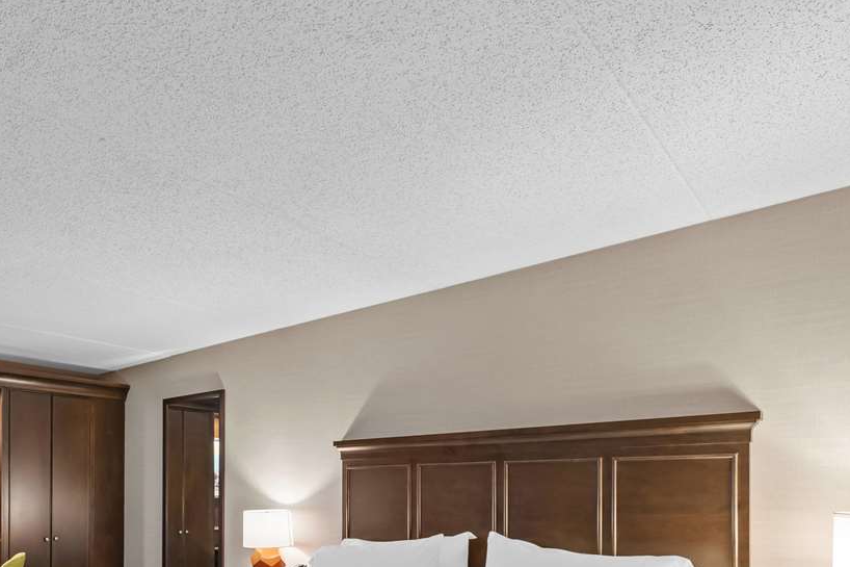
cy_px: 509
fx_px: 519
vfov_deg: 50.8
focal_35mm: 22
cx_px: 253
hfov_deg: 74.9
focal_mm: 12
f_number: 8
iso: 400
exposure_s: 1/2
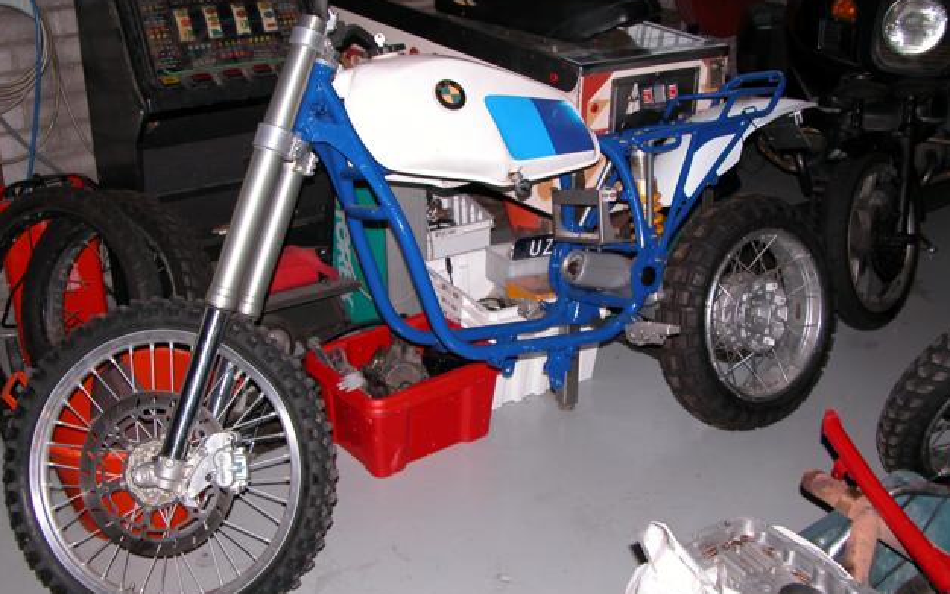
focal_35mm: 38
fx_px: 984
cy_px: 298
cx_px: 473
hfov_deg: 51.5
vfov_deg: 33.6
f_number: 3.2
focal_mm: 8.9
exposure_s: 1/60
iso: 100
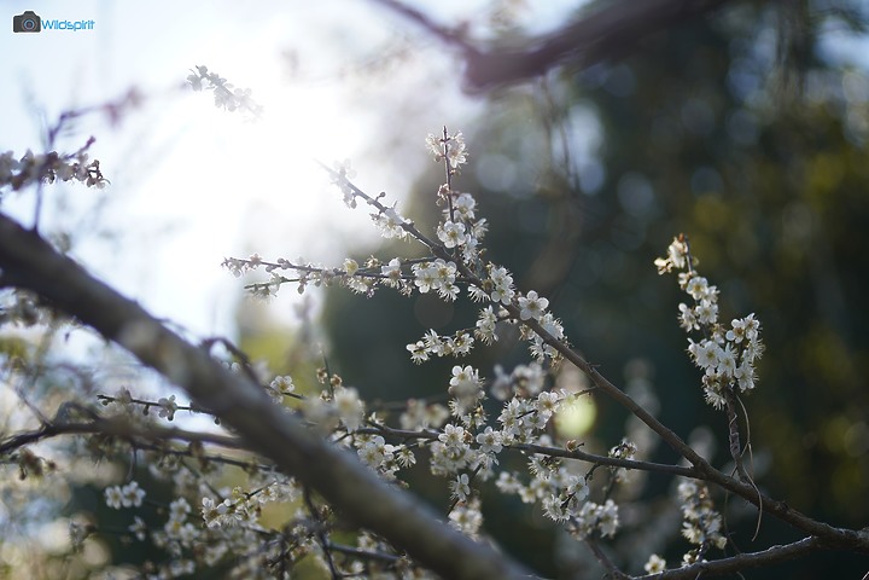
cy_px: 290
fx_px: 2414
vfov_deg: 13.7
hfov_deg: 20.4
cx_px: 434
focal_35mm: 100
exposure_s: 1/1250
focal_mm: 100
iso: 100
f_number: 2.8
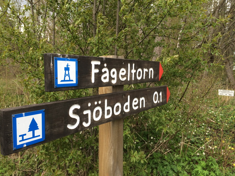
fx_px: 204
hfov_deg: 60.0
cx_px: 118
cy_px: 88
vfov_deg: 46.8
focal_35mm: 30
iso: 32
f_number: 2.2
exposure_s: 1/129
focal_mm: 4.12
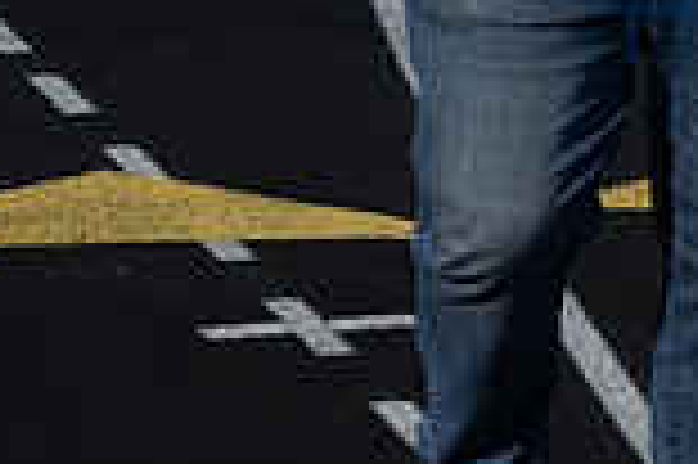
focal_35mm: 255
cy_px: -614
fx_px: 4939
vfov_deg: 5.2
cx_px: 1274
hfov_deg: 7.8
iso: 100
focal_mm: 31.5
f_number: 10
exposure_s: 1/400
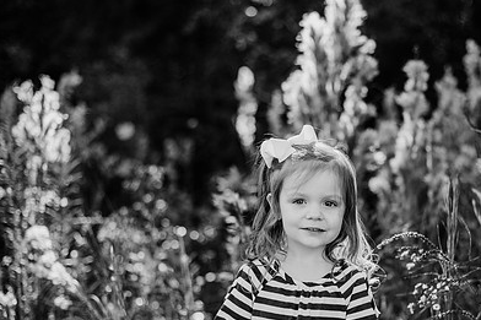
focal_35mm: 74
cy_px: 214
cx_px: 310
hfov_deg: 27.2
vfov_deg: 18.4
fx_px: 988
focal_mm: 50
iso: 200
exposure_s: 1/1000
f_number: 2
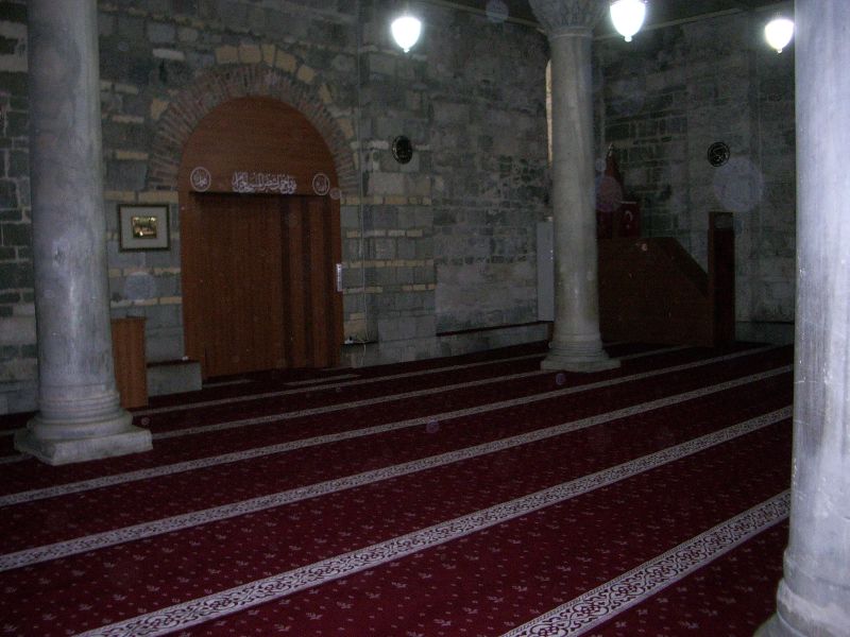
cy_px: 318
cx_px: 425
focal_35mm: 35
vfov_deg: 40.7
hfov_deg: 52.6
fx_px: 859
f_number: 2.6
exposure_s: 1/40
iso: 200
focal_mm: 5.8
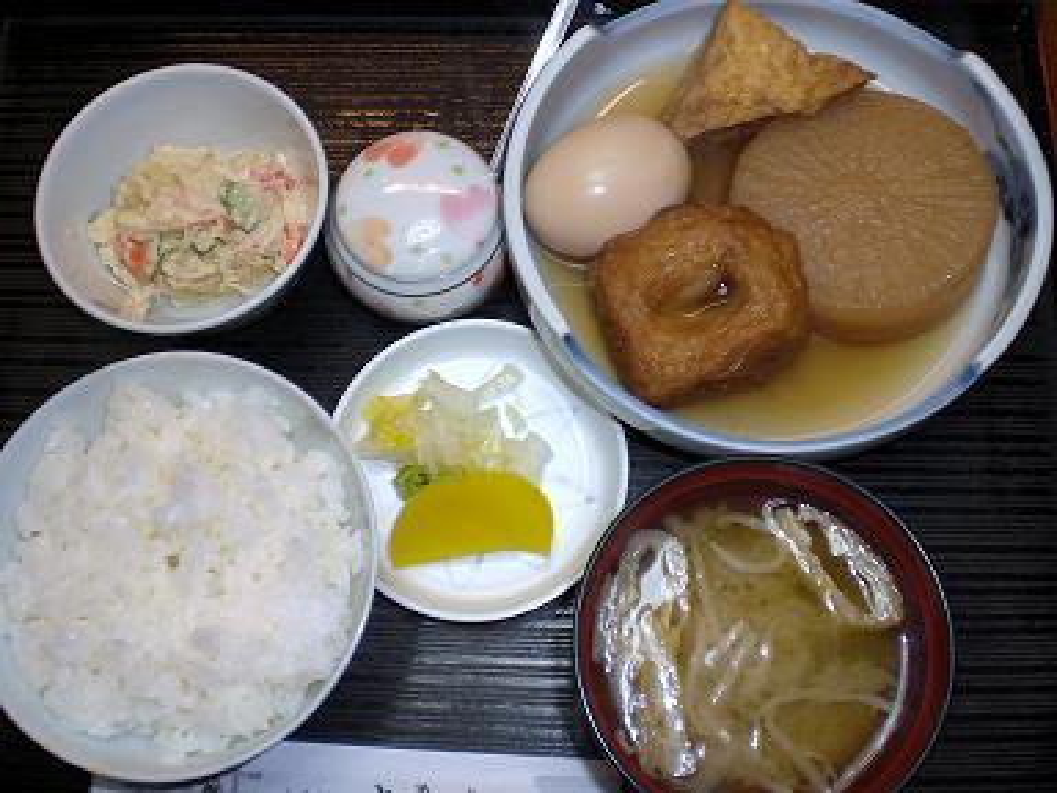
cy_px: 396
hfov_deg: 49.0
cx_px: 528
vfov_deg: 37.7
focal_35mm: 38
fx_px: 1160
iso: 100
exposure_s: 1/50
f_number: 3.1
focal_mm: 6.3
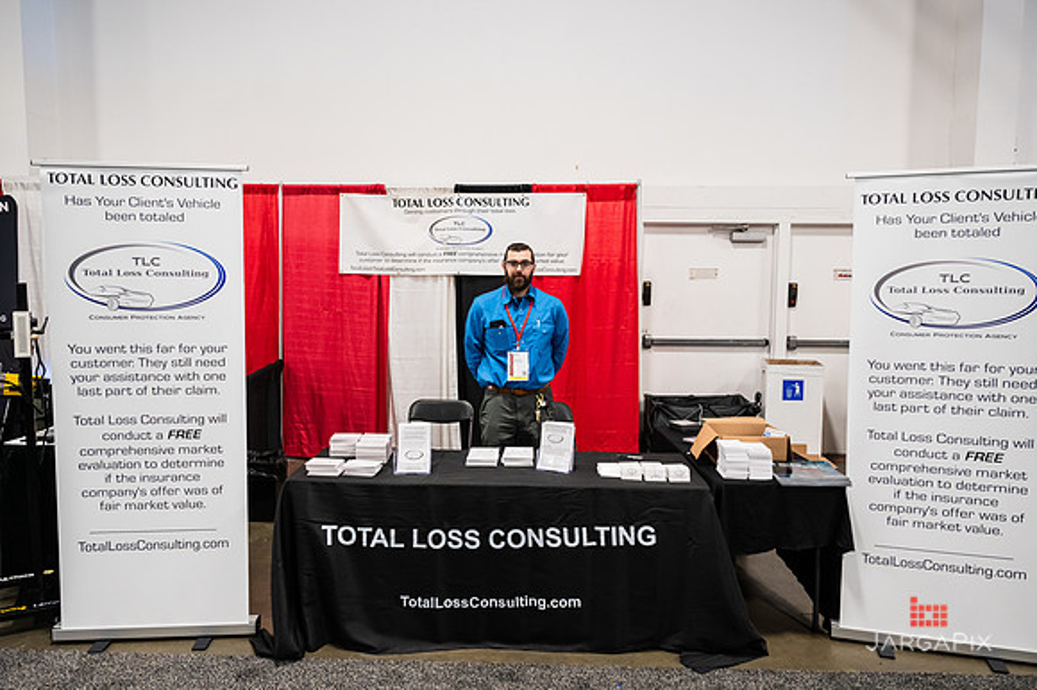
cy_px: 342
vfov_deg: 51.5
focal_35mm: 25
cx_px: 519
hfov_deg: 71.8
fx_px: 716
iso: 3200
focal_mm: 24
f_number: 4
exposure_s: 1/200
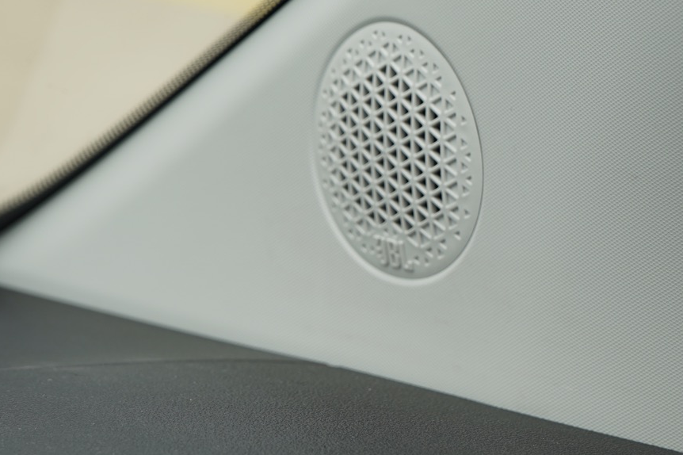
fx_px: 2958
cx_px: 402
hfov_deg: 13.2
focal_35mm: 156
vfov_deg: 8.8
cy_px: 209
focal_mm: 70
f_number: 6.3
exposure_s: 1/100
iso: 100
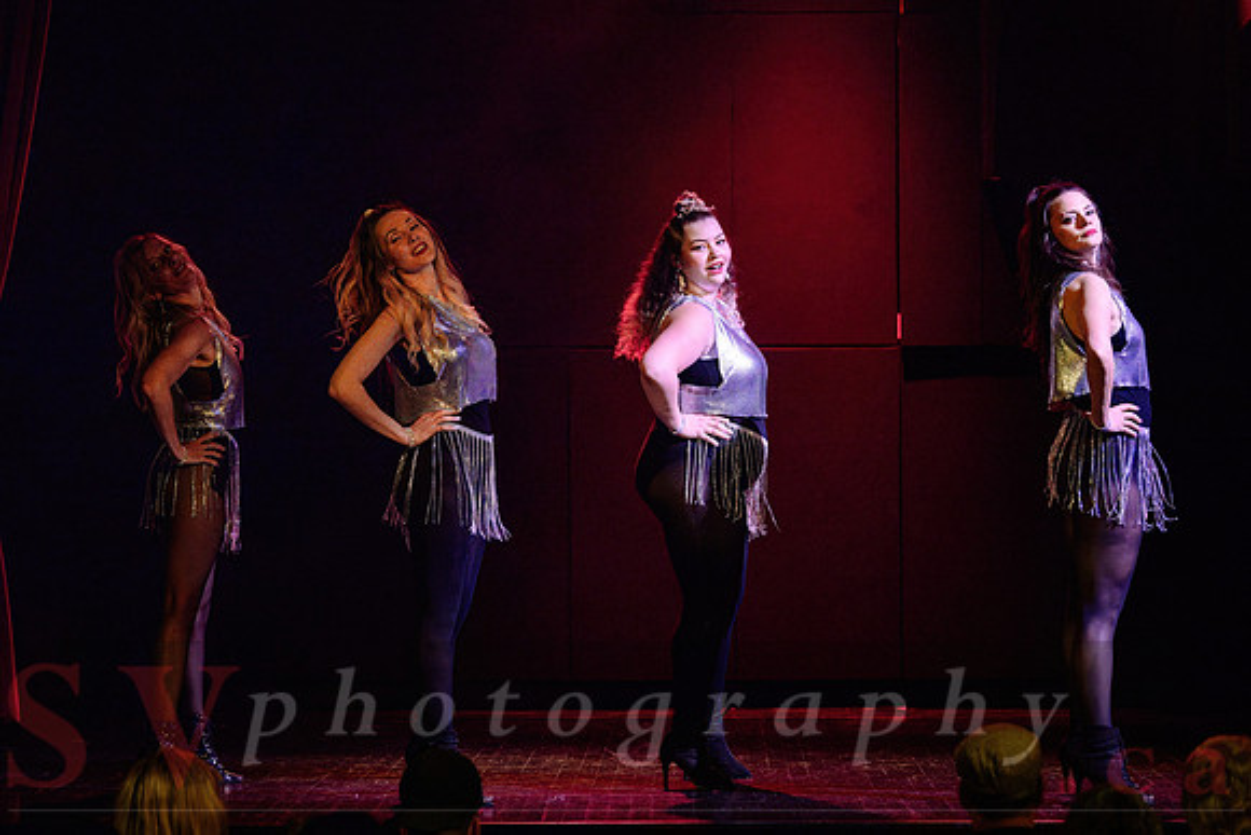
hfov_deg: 14.1
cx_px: 619
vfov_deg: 9.4
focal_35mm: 146
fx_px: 5060
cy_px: 409
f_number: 2.8
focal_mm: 112
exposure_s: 1/200
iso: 1600
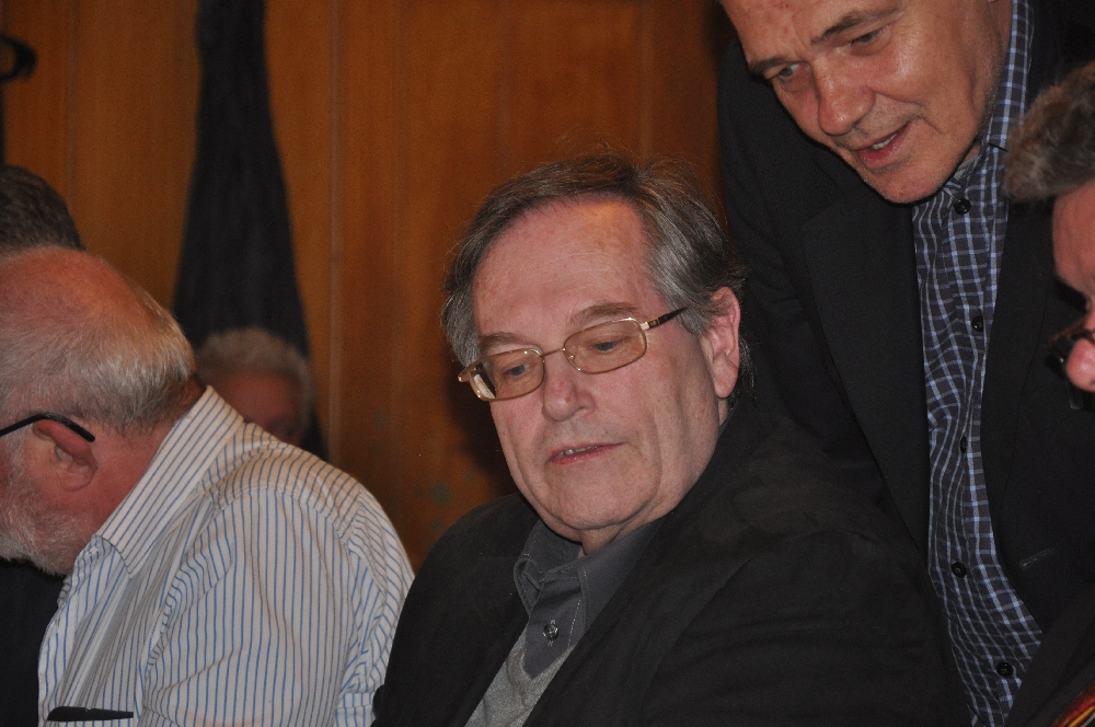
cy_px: 364
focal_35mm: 158
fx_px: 4784
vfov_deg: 8.7
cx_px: 548
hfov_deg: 13.1
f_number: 5.6
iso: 800
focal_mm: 105
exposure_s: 1/60
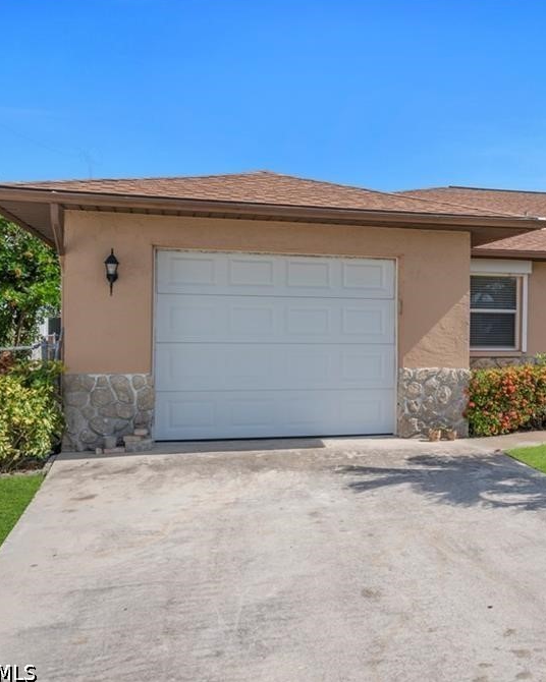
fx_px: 869
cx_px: 470
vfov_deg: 42.9
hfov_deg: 33.4
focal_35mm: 43
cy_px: 340
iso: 100
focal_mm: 20
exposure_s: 1/320
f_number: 8
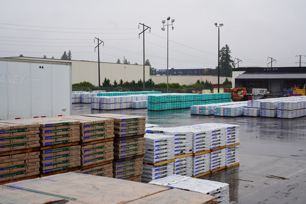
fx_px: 408
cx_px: 153
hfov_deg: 41.1
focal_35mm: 48
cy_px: 102
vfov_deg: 28.1
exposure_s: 1/125
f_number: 8
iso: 100
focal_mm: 48
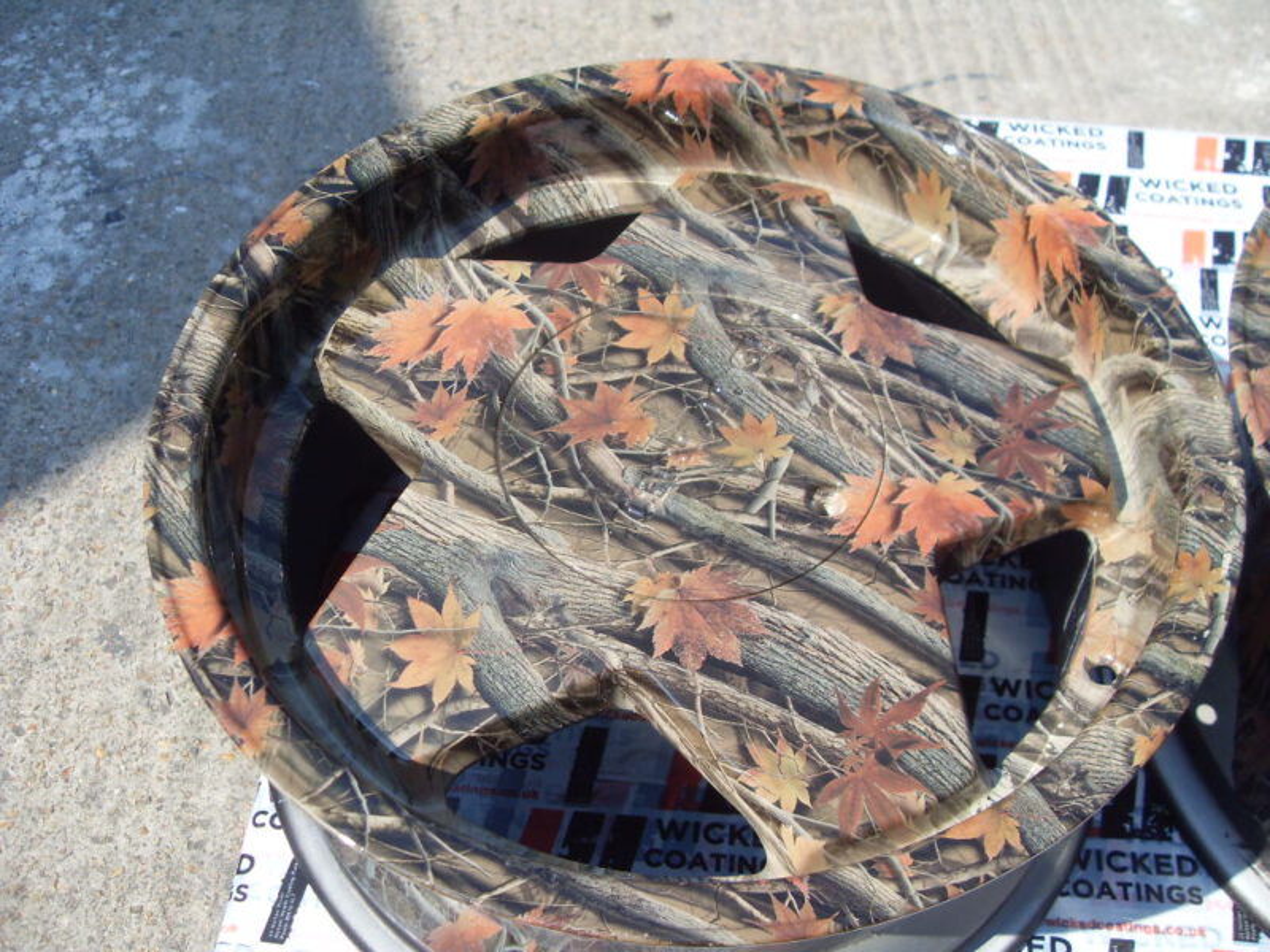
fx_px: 1284
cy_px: 476
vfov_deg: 40.7
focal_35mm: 35
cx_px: 635
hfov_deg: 52.6
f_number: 7
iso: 80
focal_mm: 6.3
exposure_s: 1/180
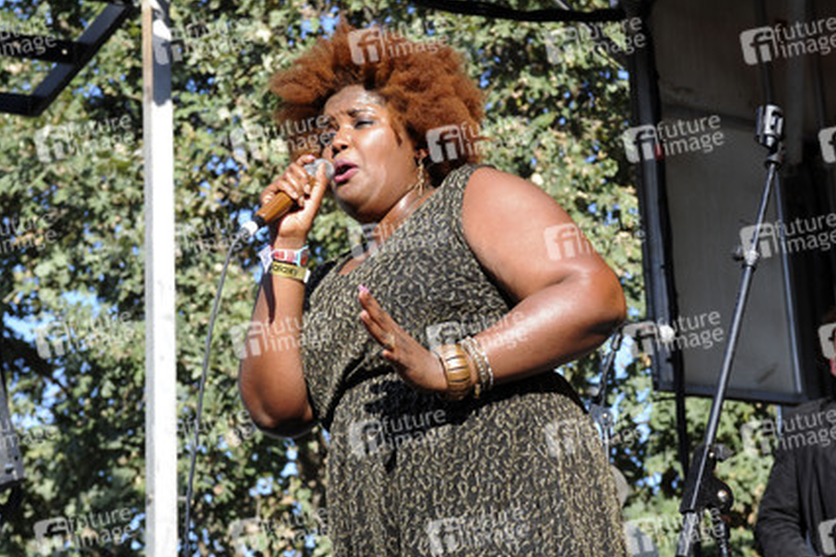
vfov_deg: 18.4
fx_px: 1718
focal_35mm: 74
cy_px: 286
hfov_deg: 27.3
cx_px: 424
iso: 800
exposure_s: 1/640
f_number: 6.3
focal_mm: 70
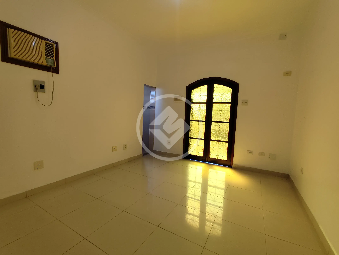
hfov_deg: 94.5
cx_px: 170
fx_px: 157
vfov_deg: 78.2
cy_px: 128
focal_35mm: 16
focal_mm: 1.65
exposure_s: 1/120
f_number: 2.2
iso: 50
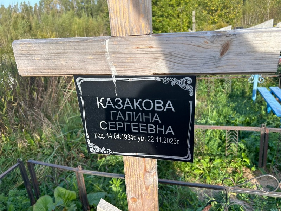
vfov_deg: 53.1
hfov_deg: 67.3
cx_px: 140
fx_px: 211
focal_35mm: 26
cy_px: 106
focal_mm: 5.7
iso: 50
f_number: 1.5
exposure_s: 1/974
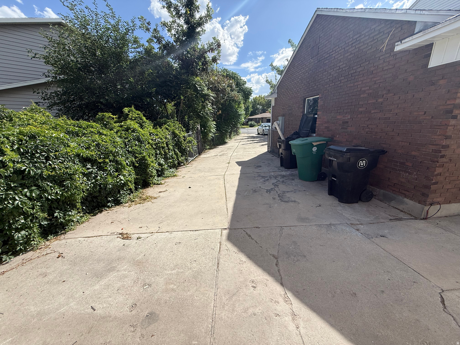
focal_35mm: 14
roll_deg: +1.2
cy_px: 172
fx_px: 186
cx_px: 230
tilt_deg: -15.3
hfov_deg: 102.1
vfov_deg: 85.7
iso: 50
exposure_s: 1/1848
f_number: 2.2
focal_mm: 2.22
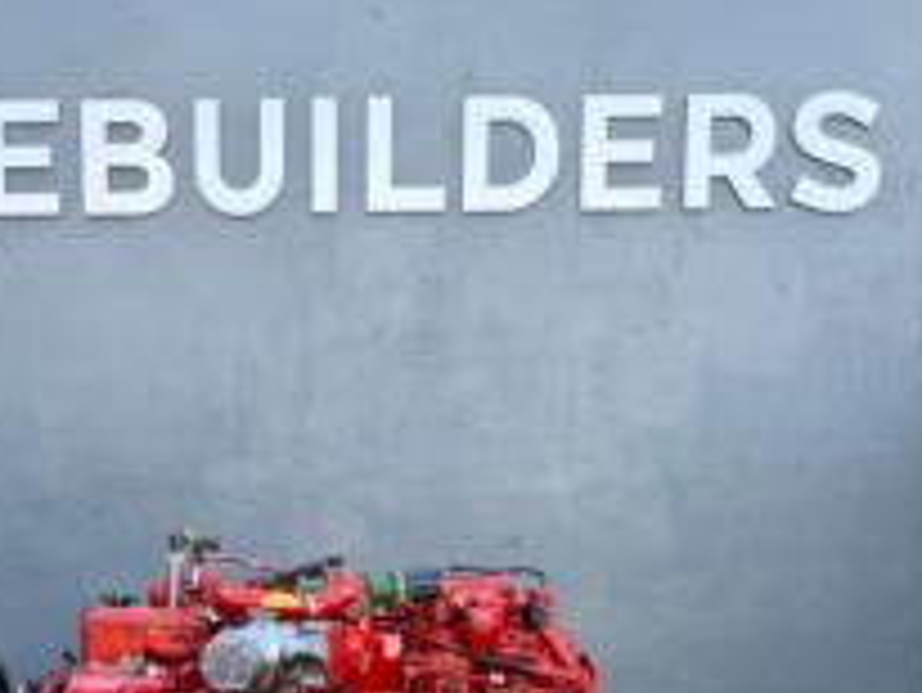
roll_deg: -0.1
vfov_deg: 26.1
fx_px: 1386
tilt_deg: -7.9
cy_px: 745
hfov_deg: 36.1
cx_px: 247
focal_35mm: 52
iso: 80
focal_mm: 6.76
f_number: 1.78
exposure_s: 1/410
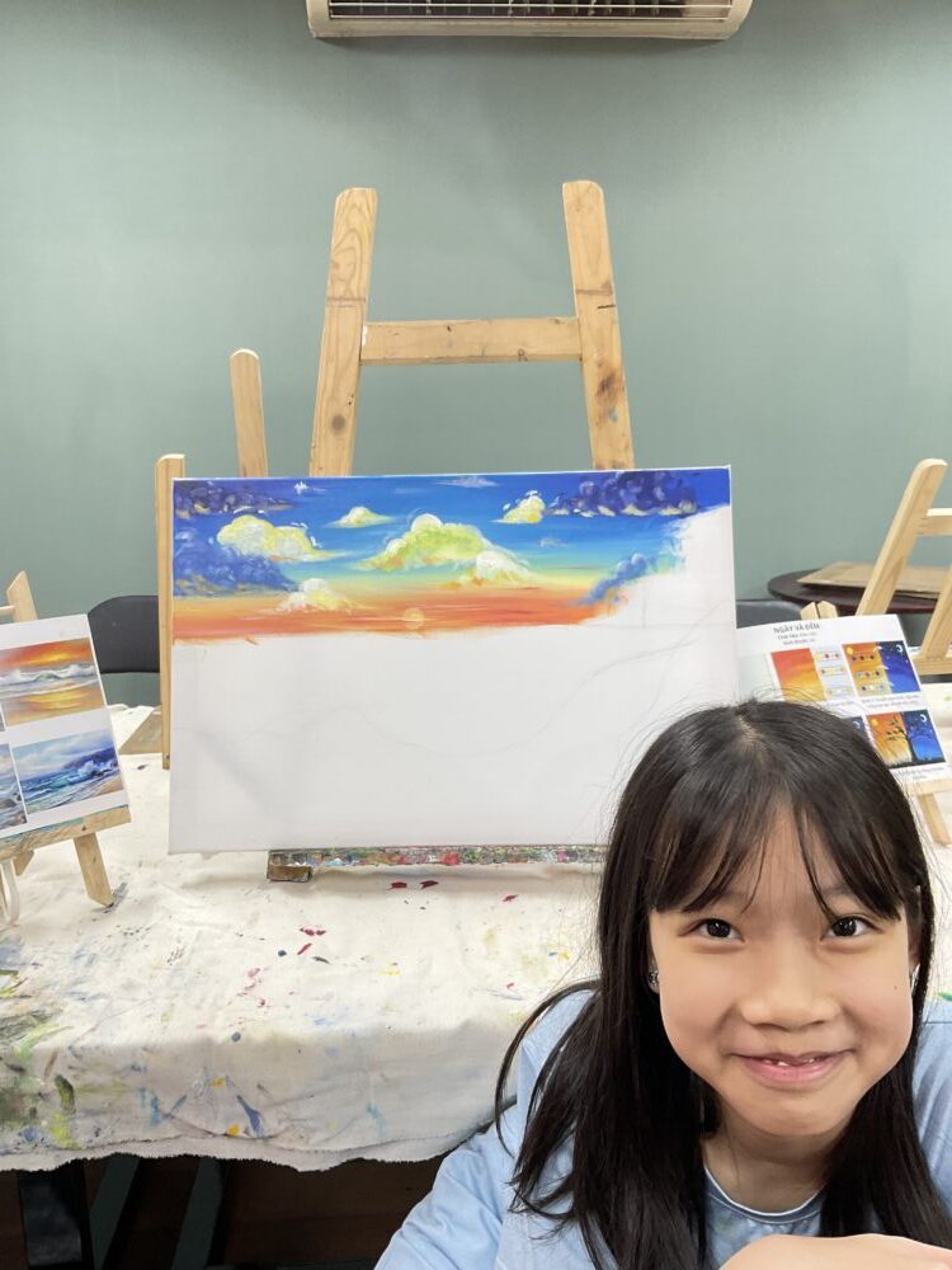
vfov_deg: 61.7
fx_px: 1063
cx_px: 476
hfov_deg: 48.2
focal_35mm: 29
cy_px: 635
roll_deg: +0.5
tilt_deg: -11.3
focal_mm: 3
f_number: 1.8
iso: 40
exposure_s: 1/50
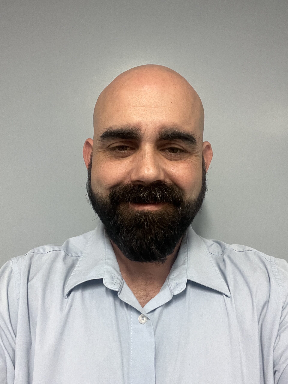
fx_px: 333
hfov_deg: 46.8
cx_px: 144
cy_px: 192
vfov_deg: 60.0
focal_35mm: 30
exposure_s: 1/30
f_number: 2.2
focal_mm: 2.71
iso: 500
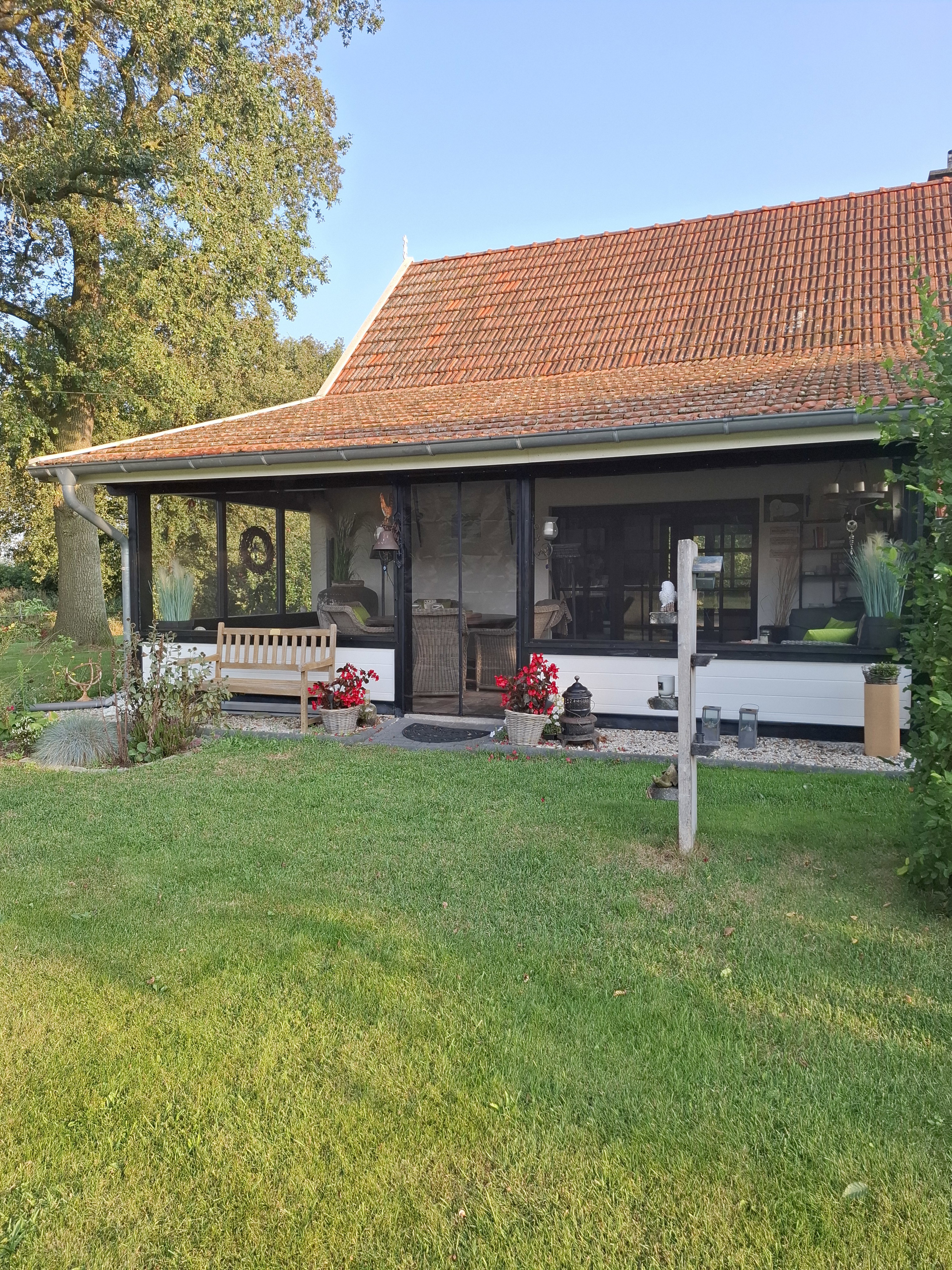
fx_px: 843
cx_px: 476
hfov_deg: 58.9
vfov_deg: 73.9
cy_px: 635
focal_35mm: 23
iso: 50
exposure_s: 1/426
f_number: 1.8
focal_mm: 5.54
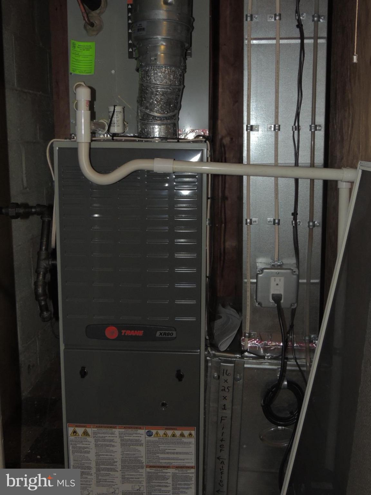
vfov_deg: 46.8
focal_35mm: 40
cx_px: 186
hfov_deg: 36.0
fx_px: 572
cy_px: 248
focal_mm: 7.1
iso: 200
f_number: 3.3
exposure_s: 1/30
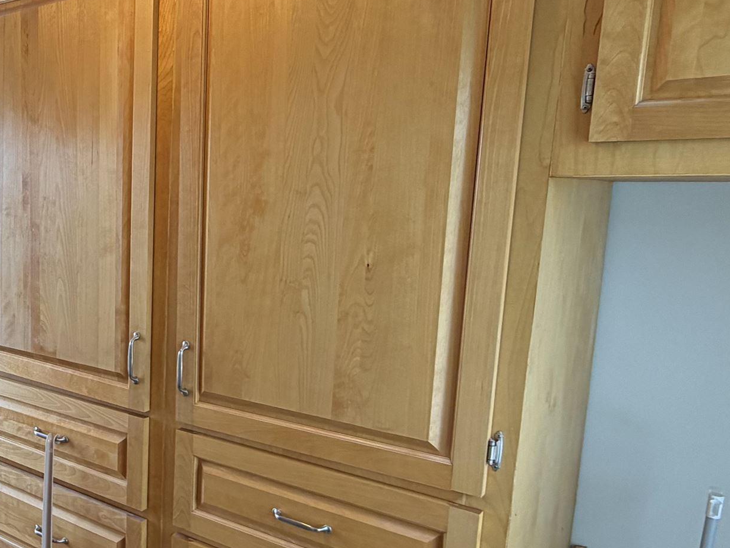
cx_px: 78
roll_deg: +0.3
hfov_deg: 47.5
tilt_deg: -9.4
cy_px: 314
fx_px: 738
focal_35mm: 35
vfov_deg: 40.6
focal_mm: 2.22
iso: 125
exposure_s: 1/120
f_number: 2.2
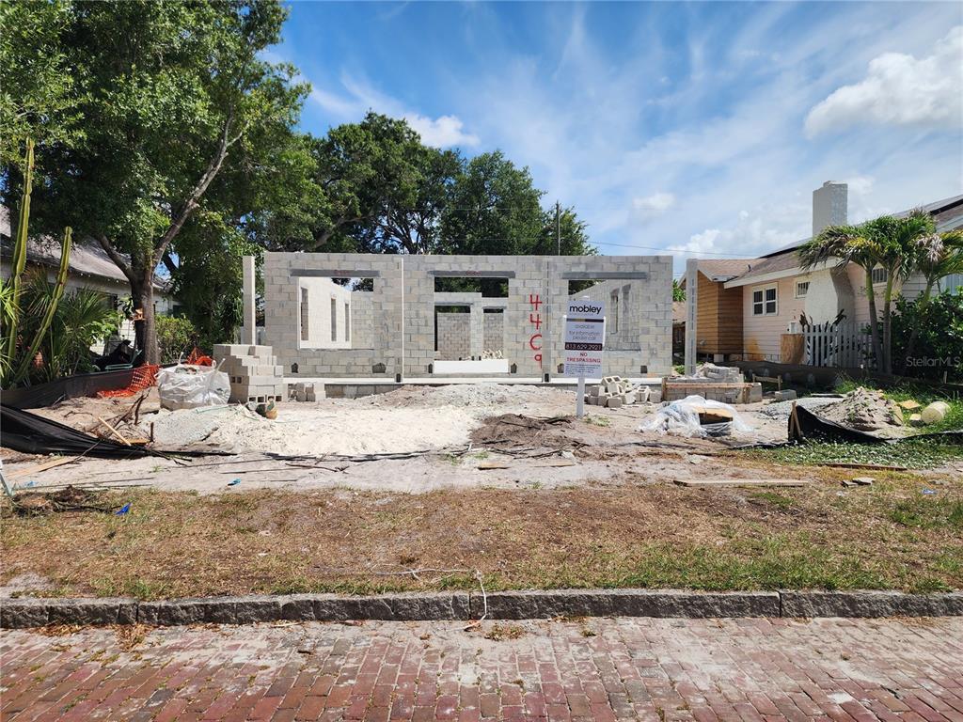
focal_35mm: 23
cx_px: 482
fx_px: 640
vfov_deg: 58.9
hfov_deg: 73.9
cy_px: 361
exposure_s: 1/1307
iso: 12
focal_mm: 6.4
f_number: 1.8
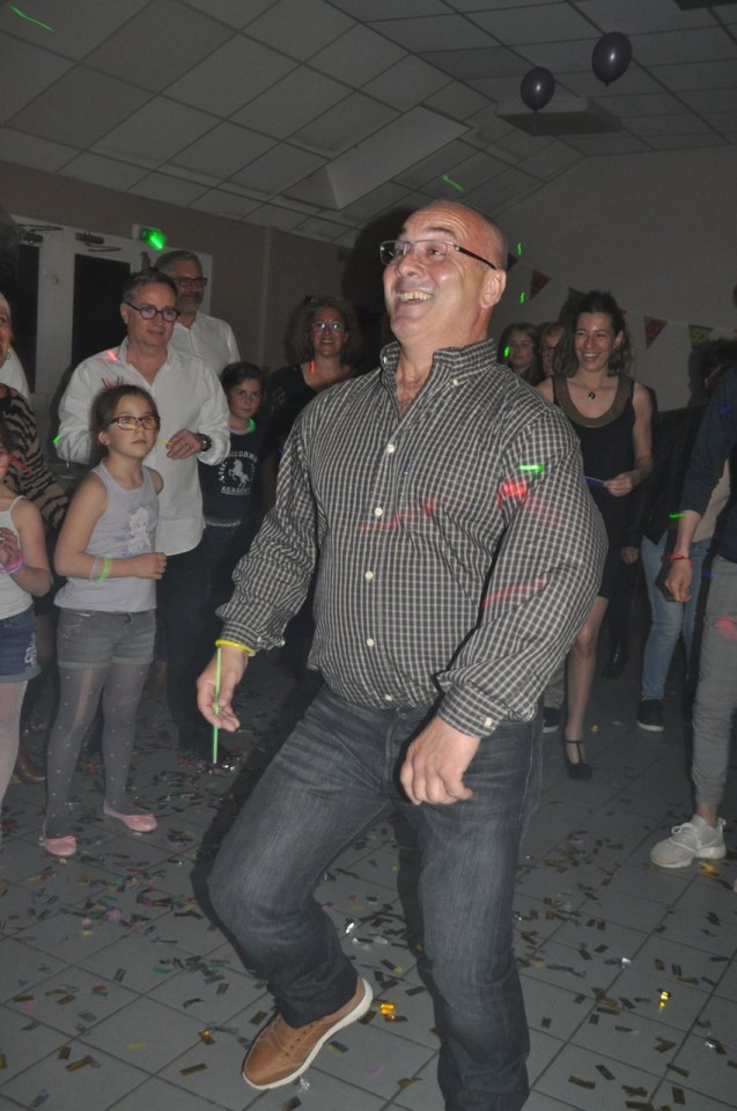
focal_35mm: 45
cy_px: 556
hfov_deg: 29.8
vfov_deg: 43.7
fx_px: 1386
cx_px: 368
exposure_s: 1/60
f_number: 4.2
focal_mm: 30
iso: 800
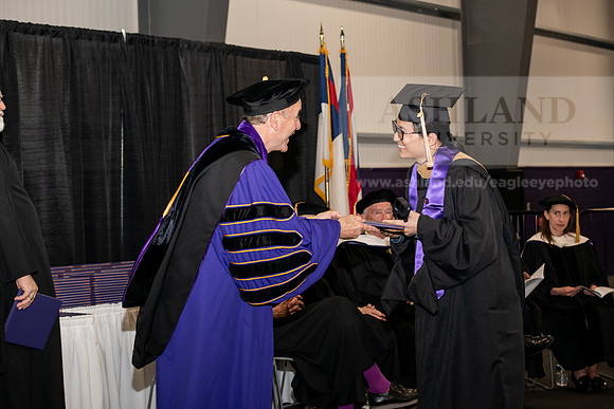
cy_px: 204
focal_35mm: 70
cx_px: 307
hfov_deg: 28.8
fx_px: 1194
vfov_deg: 19.5
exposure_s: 1/200
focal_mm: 70
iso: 1600
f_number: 5.6
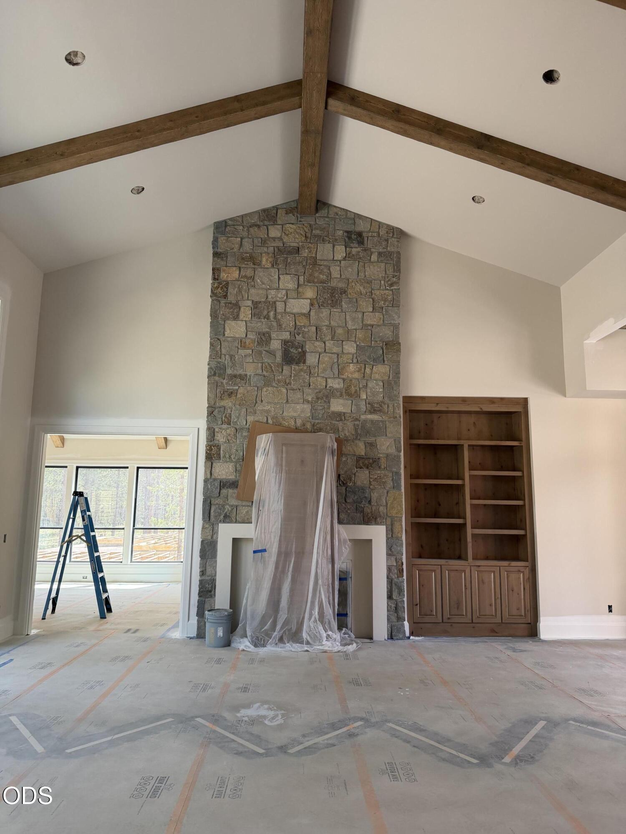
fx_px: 579
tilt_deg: +8.4
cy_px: 417
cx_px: 313
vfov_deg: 71.6
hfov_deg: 56.8
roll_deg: -0.4
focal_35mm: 24
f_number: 1.78
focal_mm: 6.76
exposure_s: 1/225
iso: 160
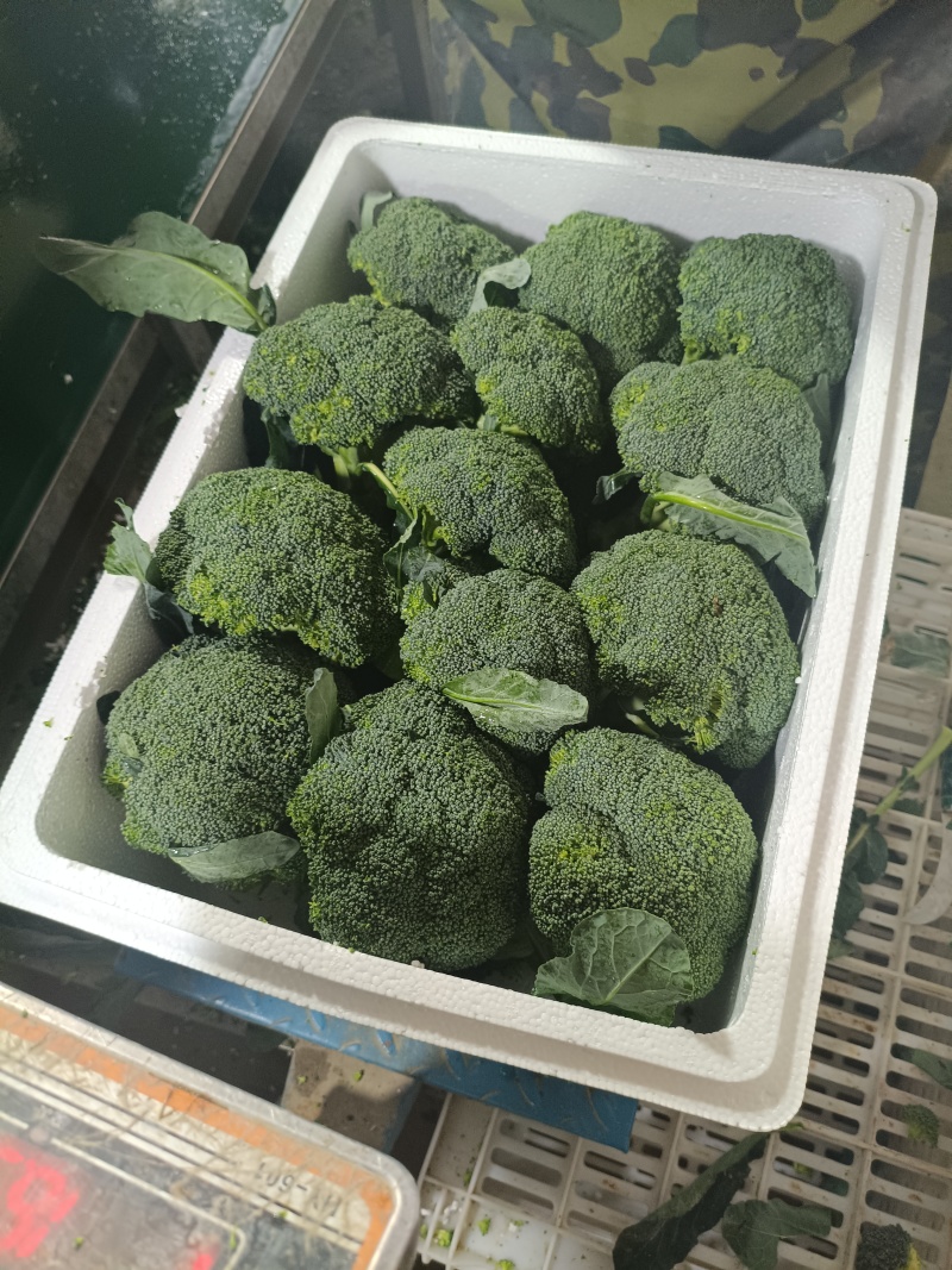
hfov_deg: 53.1
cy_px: 635
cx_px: 476
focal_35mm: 26
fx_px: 954
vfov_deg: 67.3
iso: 384
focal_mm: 4.94
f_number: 1.59
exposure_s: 1/50.1
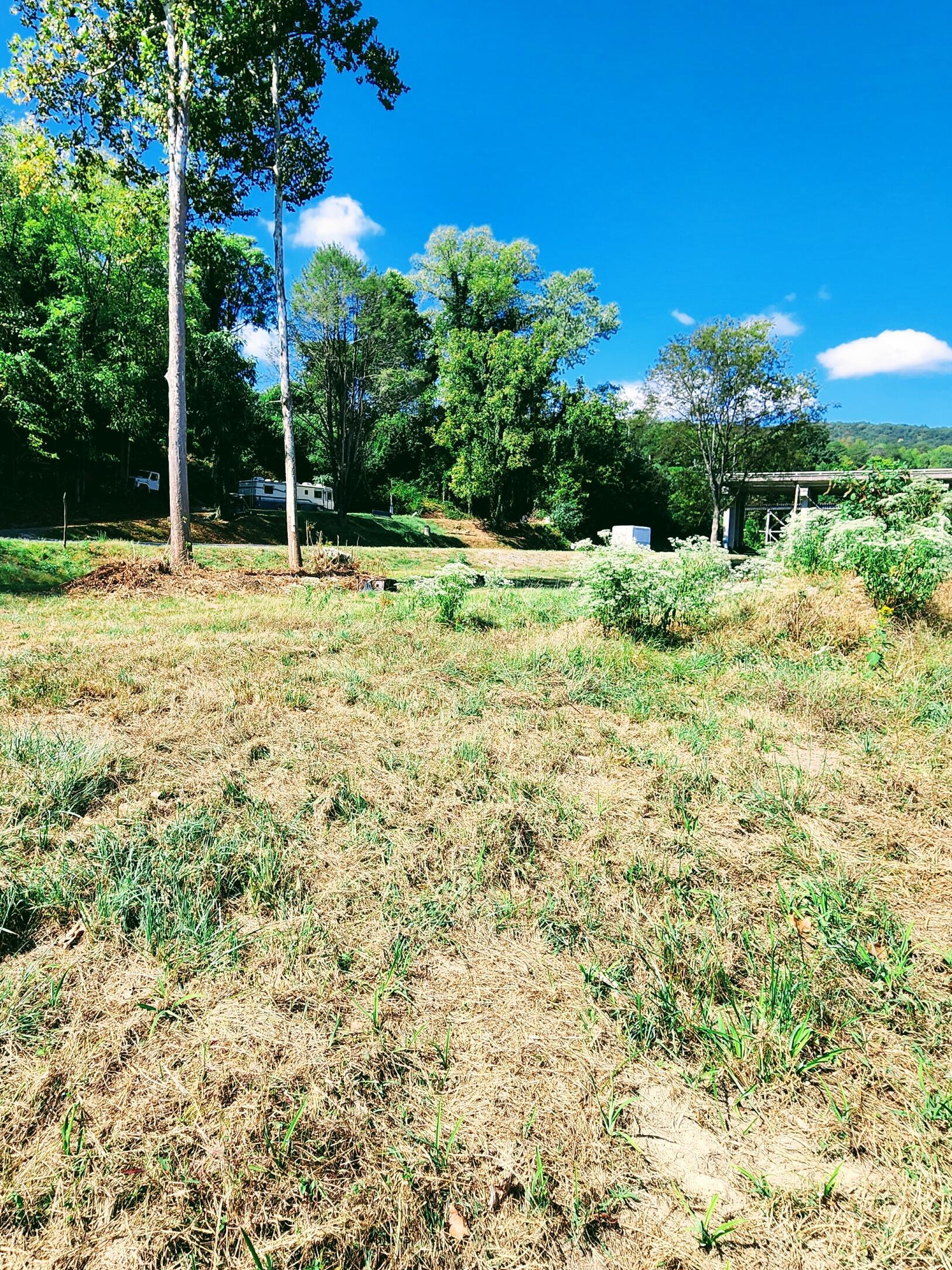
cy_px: 622
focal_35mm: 18
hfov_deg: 70.6
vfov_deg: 87.7
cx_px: 363
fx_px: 660
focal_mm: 2.2
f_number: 2.2
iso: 50
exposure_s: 1/1099
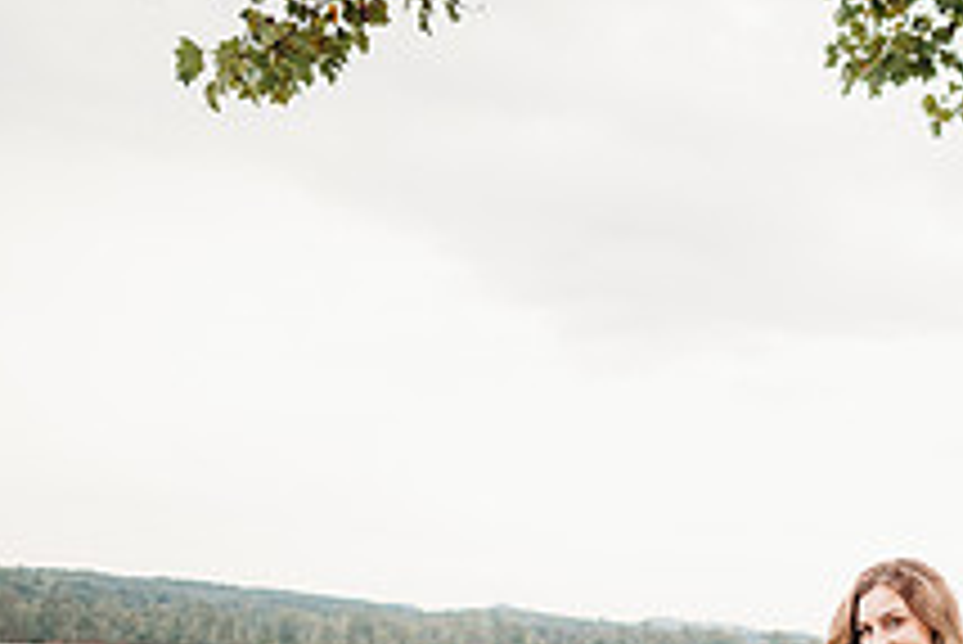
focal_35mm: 65
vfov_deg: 20.0
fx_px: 1740
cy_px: 718
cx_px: 1008
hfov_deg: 28.6
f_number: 2.2
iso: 200
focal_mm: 24
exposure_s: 1/500
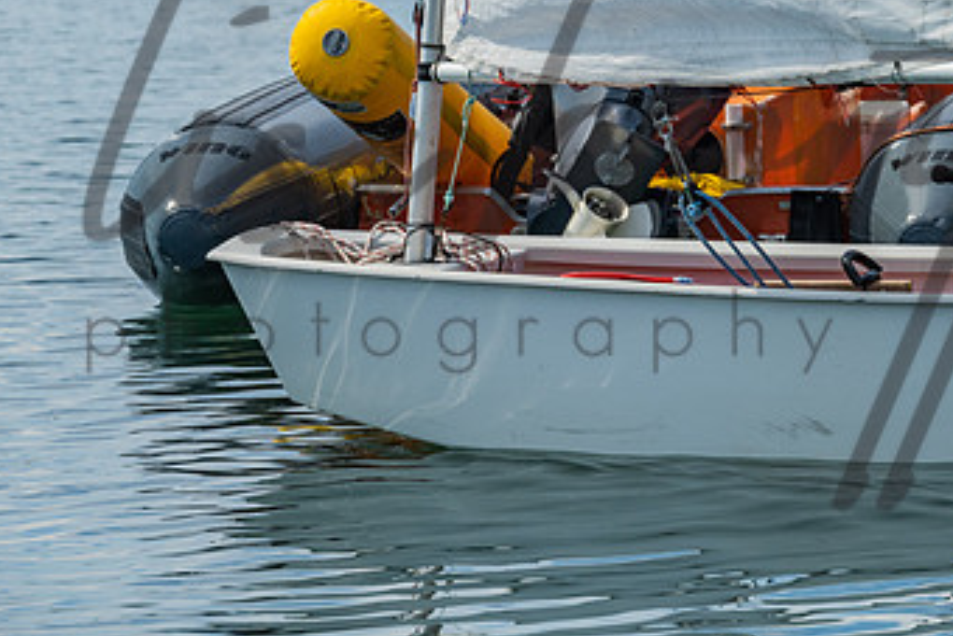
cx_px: 709
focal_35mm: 230
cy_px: 122
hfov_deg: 8.9
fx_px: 6091
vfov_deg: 6.0
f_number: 10
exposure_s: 1/200
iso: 250
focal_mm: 135
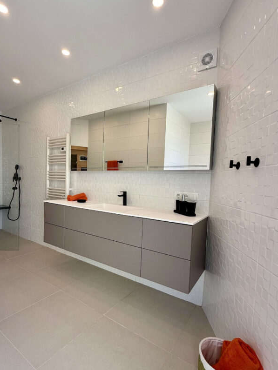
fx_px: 193
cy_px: 195
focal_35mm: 18
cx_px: 128
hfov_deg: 71.5
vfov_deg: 87.7
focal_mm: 2.2
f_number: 2.2
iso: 40
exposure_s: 1/99
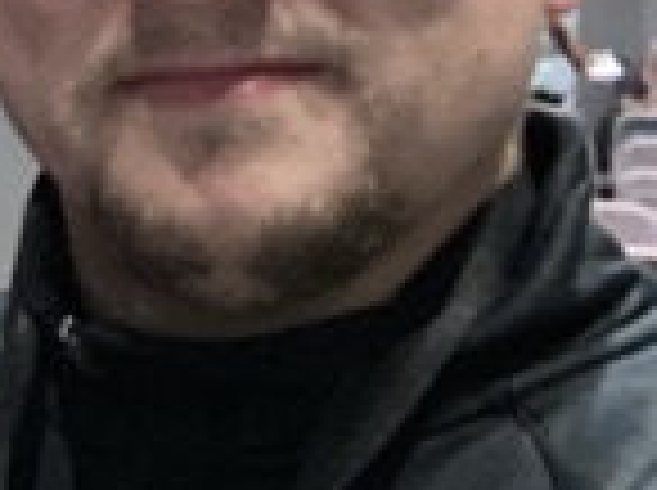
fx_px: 2160
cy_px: 22
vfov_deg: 12.8
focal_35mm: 114
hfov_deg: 15.6
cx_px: -405
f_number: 2.2
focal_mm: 2.87
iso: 160
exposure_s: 1/33
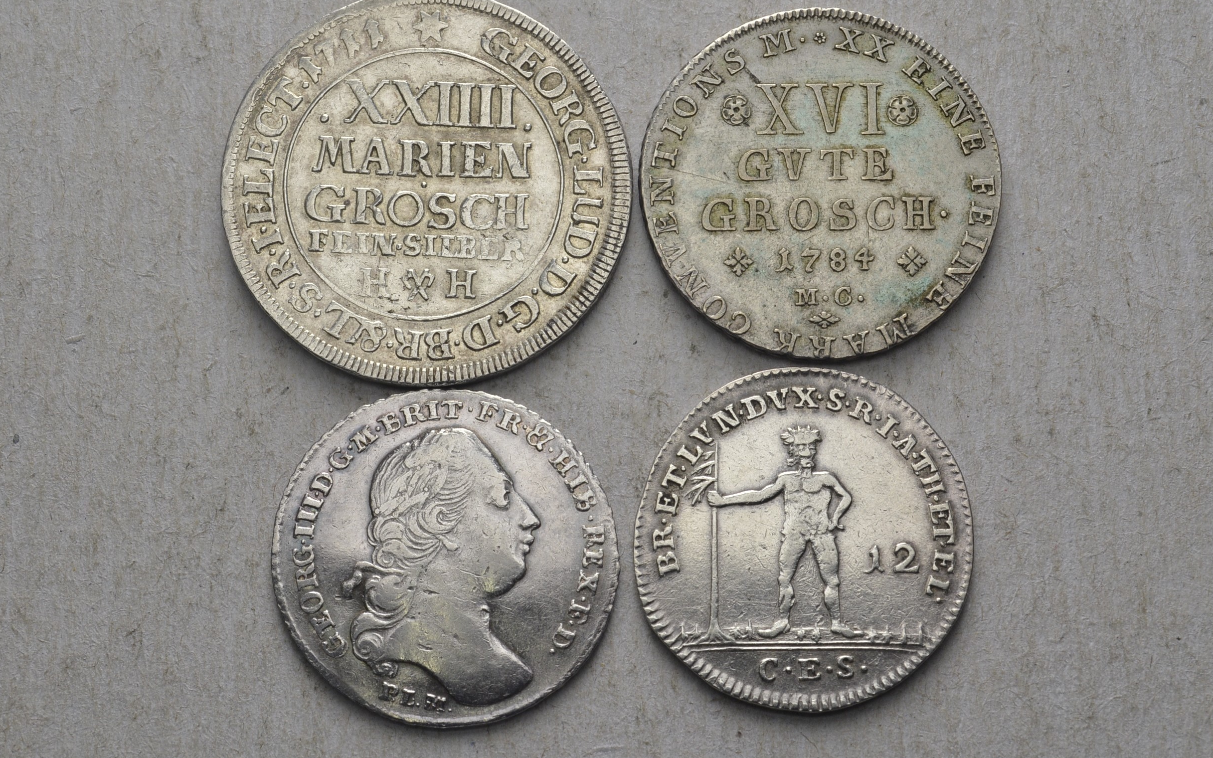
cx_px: 611
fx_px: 2248
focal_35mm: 68
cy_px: 366
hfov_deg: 30.2
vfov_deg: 19.1
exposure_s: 1/250
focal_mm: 44
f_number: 14
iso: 400
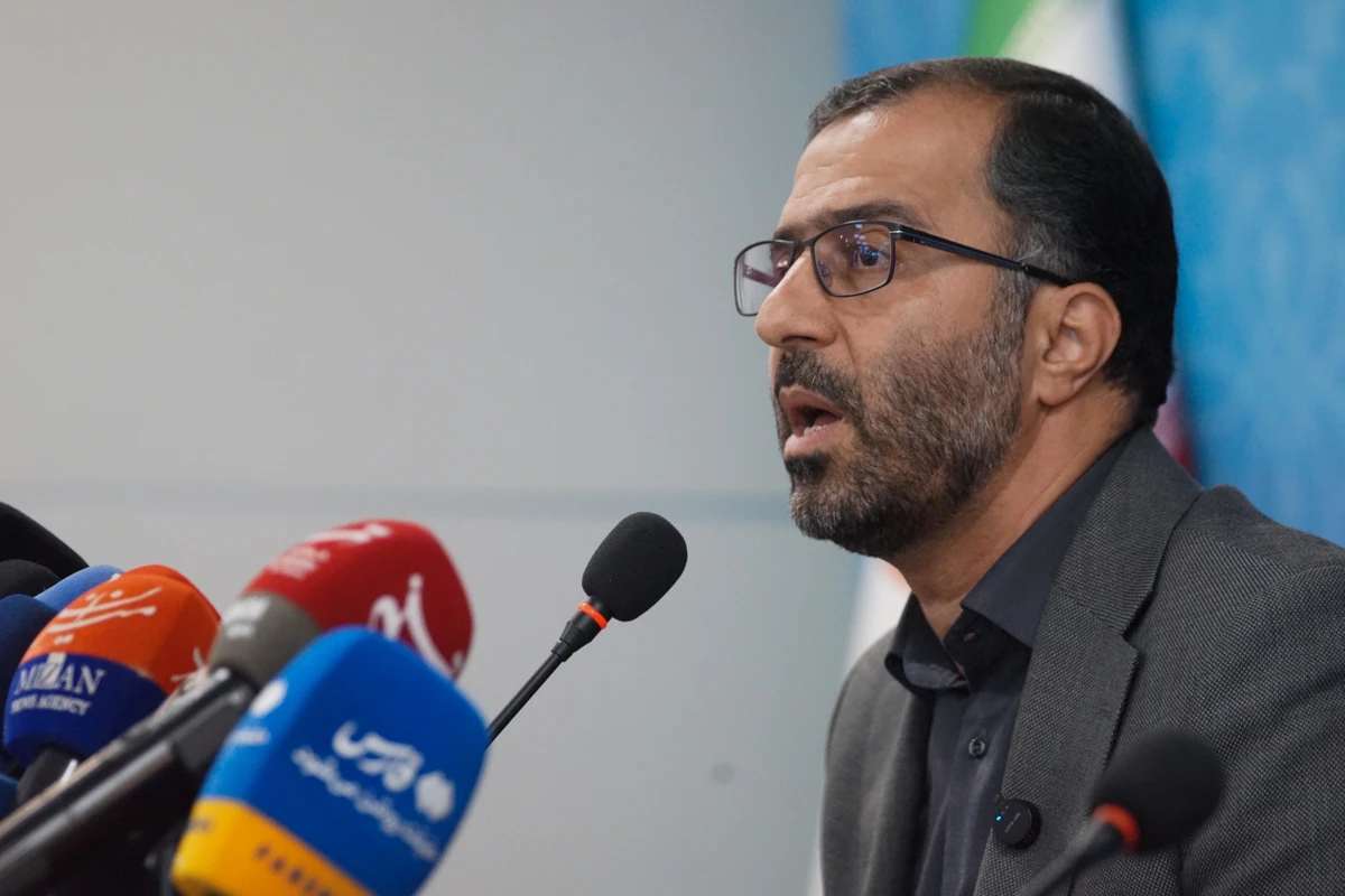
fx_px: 5977
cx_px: 672
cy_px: 448
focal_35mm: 160
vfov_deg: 8.6
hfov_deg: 12.8
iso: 6400
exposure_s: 1/125
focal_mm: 160
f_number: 5
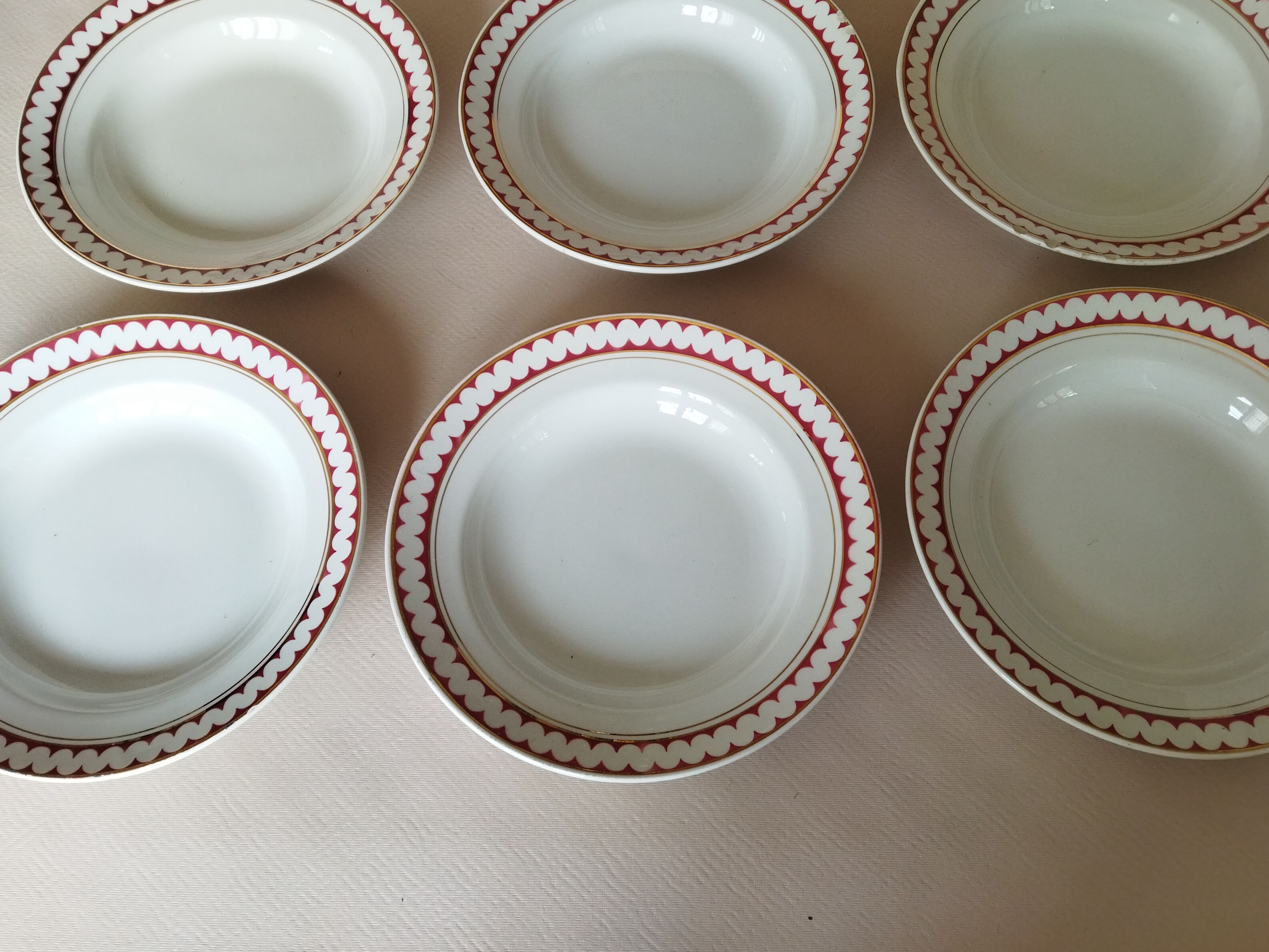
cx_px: 649
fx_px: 1246
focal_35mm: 34
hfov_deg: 54.0
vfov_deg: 41.8
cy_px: 433
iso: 100
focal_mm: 4.71
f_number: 1.79
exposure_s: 1/134
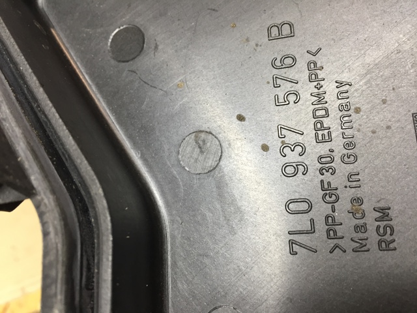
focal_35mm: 29
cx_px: 208
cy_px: 156
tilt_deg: -50.7
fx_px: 349
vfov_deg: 48.2
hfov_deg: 61.7
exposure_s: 1/33
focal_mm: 4.15
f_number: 2.2
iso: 80
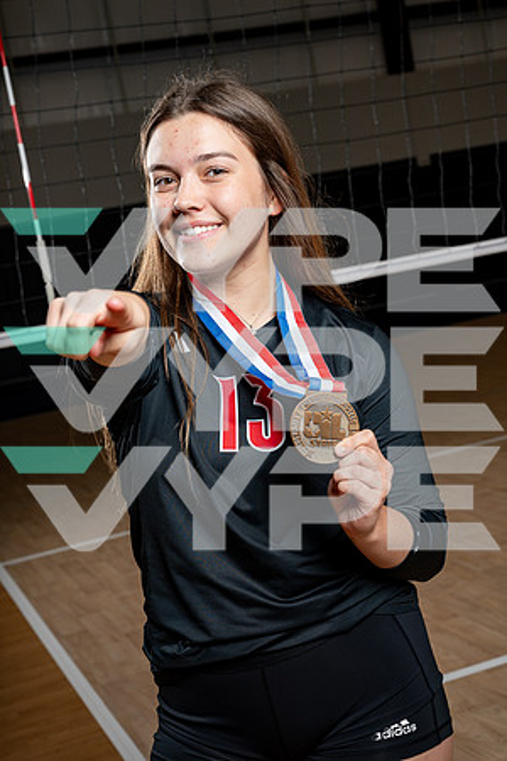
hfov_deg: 23.4
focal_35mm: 58
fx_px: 1225
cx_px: 254
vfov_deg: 34.5
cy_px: 380
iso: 100
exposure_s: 1/250
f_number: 8
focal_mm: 58
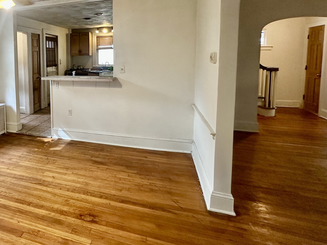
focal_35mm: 24
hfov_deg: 66.3
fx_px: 227
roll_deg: +0.9
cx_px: 74
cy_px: 77
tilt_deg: -4.8
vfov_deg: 55.3
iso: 320
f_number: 2.2
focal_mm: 2.22
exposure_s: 1/120
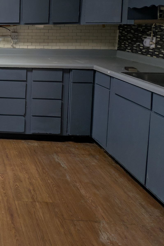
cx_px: -51
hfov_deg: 31.4
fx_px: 219
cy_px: 39
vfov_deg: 53.6
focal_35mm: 32
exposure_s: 1/60
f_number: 1.95
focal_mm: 2.23
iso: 59
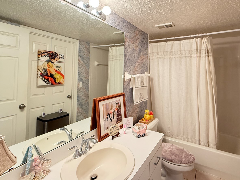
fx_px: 132
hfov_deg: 84.2
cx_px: 136
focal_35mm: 19
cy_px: 69
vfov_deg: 67.7
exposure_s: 1/60
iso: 500
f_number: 2.2
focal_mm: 2.22
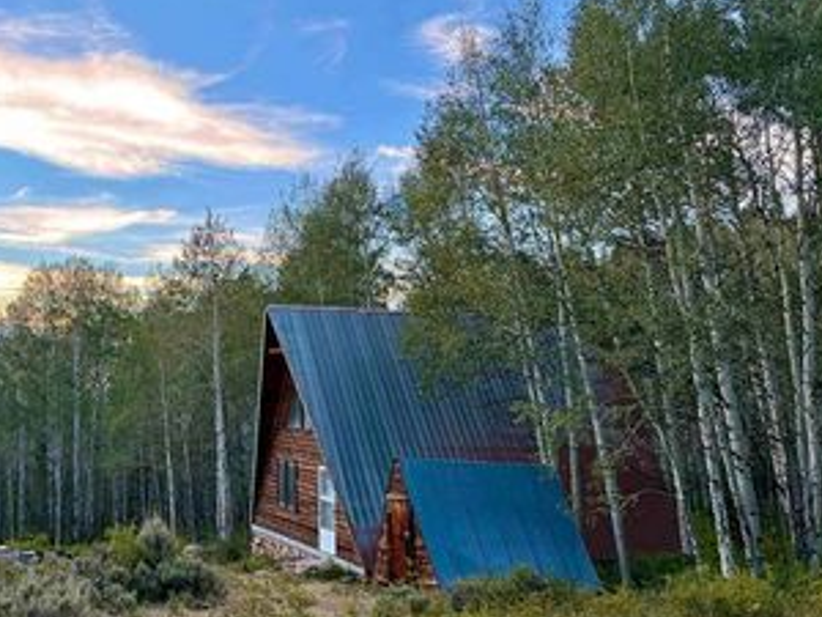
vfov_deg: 35.7
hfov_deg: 44.9
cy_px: 215
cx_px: 186
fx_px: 950
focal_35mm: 40
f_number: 1.78
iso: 80
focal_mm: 6.76
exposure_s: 1/259
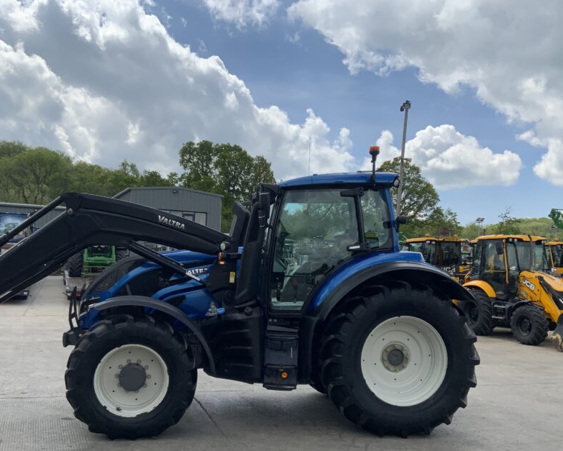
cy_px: 268
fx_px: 617
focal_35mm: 37
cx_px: 268
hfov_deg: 49.0
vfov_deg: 40.0
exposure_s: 1/2801
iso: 16
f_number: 1.8
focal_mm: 3
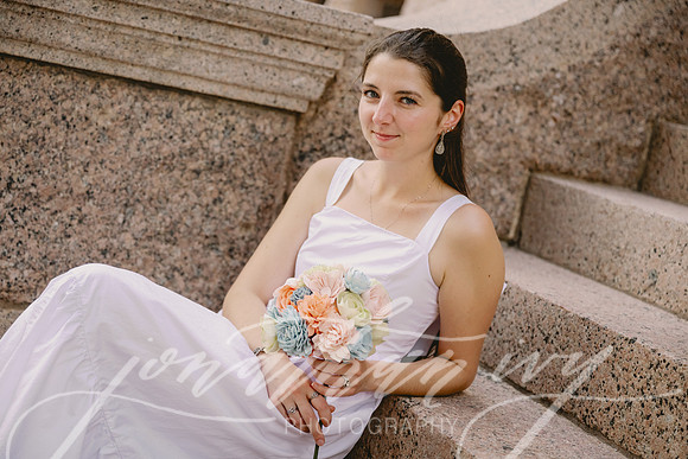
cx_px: 344
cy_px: 230
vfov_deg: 20.6
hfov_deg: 30.5
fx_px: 1262
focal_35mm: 66
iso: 1000
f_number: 2.8
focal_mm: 66
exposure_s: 1/1600
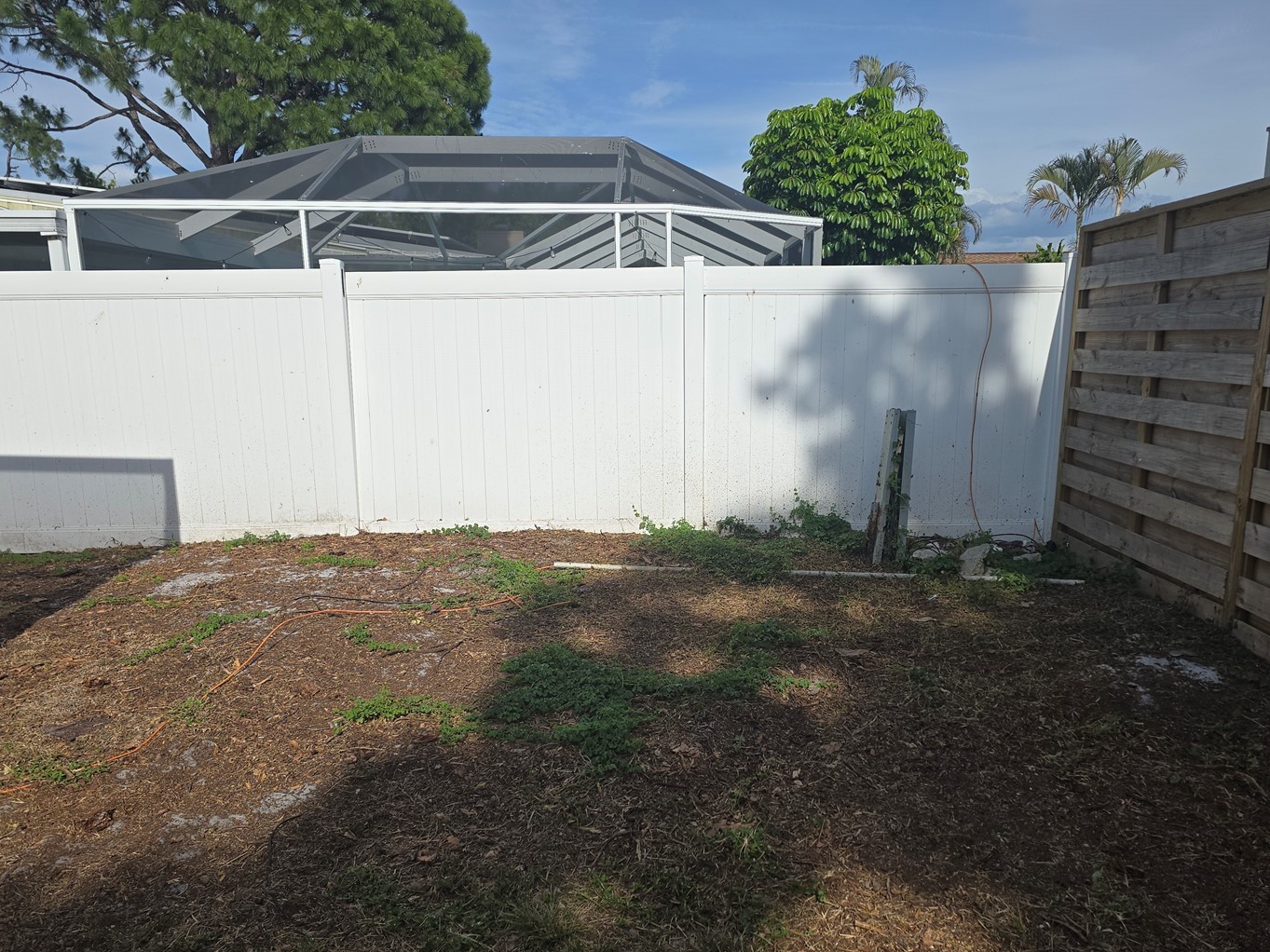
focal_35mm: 27
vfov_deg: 51.2
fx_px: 990
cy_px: 549
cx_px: 692
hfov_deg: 65.2
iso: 12
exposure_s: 1/1286
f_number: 1.7
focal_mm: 6.3
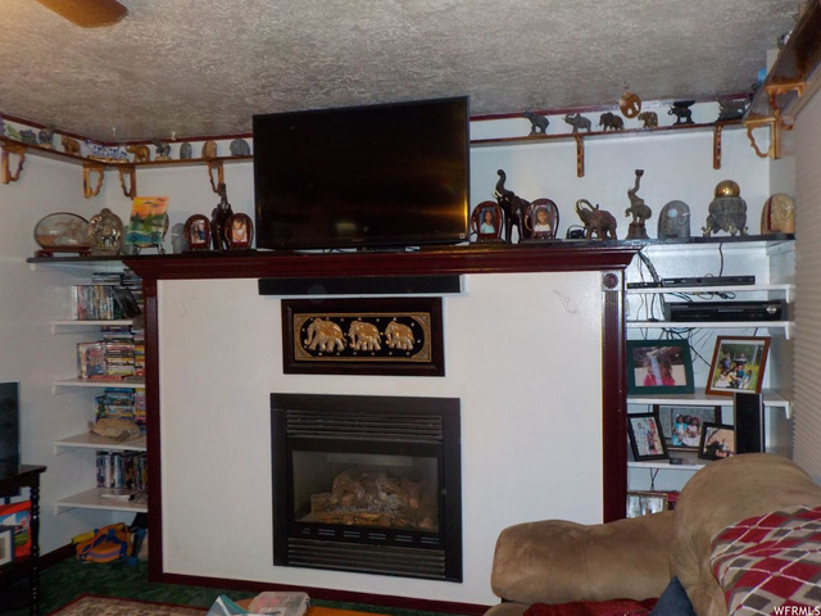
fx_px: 712
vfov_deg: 46.8
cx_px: 410
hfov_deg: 60.0
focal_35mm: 30
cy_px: 308
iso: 200
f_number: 3.3
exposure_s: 1/30
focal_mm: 4.1
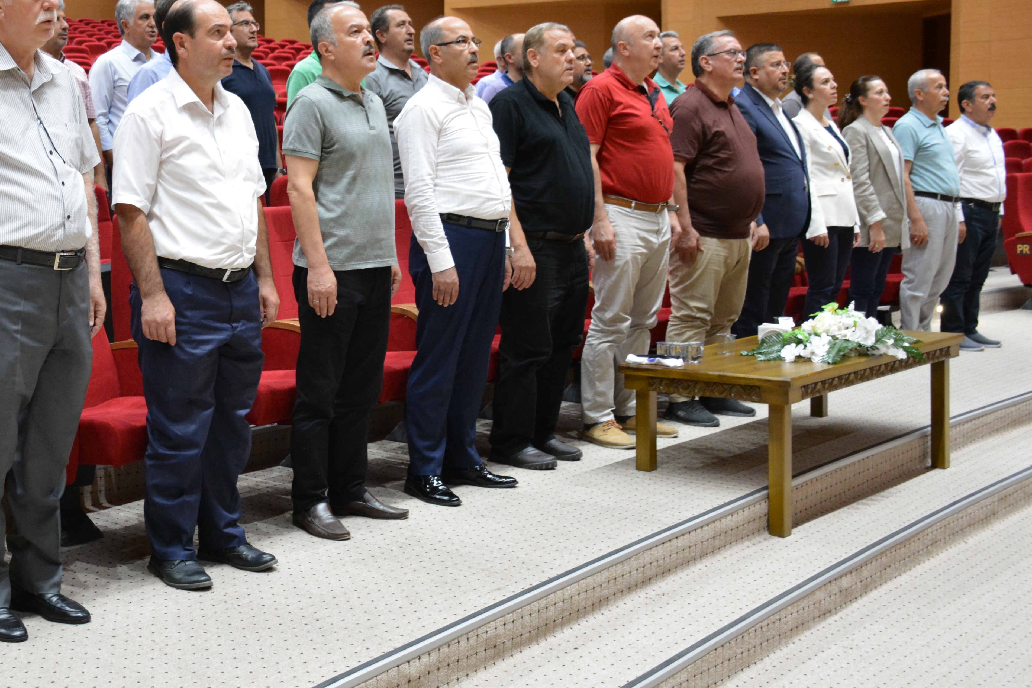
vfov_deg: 25.8
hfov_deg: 37.2
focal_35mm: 52
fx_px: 1490
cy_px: 229
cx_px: 255
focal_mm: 22
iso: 1600
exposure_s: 1/30
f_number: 3.5
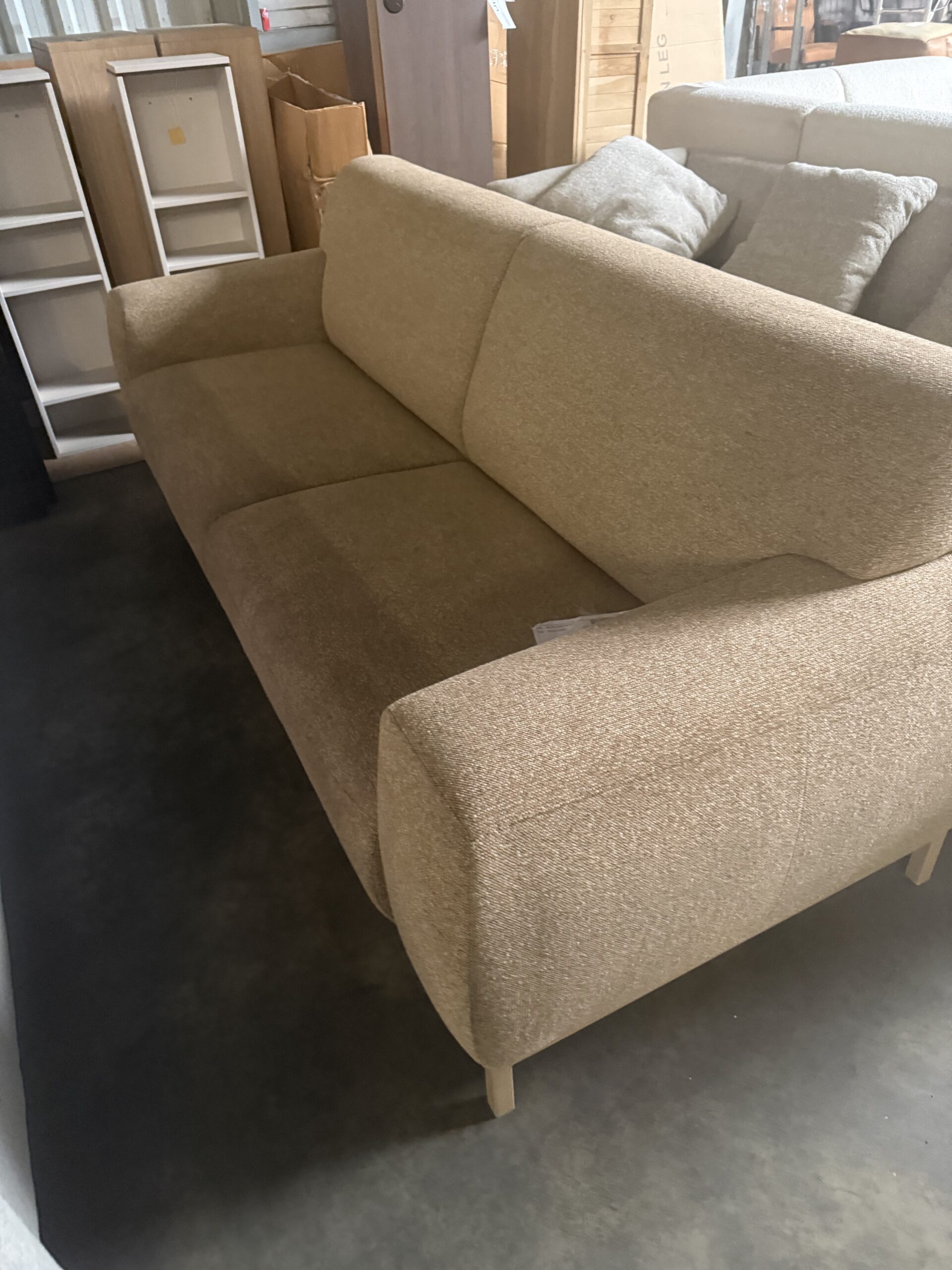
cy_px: 635
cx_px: 476
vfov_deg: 71.6
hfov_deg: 56.8
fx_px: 880
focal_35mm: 24
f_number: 1.78
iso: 800
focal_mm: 6.76
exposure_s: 1/33
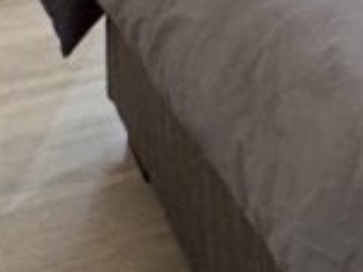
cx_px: 639
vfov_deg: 11.8
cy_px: -433
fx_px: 995
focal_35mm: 95
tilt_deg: +1.3
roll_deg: +0.6
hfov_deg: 17.2
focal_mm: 2.22
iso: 250
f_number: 2.2
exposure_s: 1/100
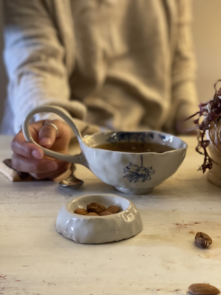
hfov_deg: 22.9
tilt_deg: -15.6
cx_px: 110
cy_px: 148
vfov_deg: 30.3
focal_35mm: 64
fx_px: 545
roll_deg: -1.2
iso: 500
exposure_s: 1/21
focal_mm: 7.5
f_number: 2.2
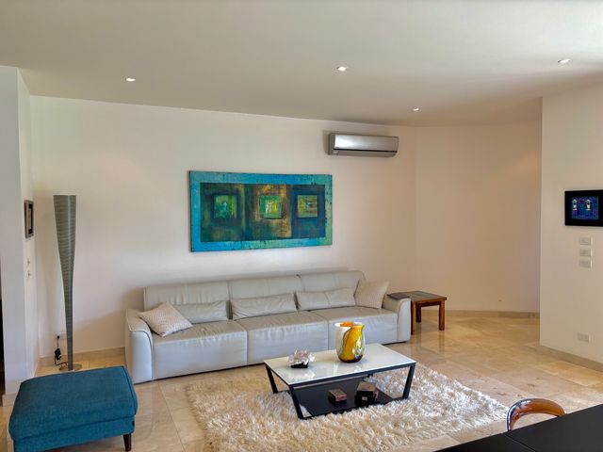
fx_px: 453
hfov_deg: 67.3
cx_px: 302
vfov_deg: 53.1
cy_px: 226
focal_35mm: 26
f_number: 1.6
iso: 125
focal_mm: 5.96
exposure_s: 1/120
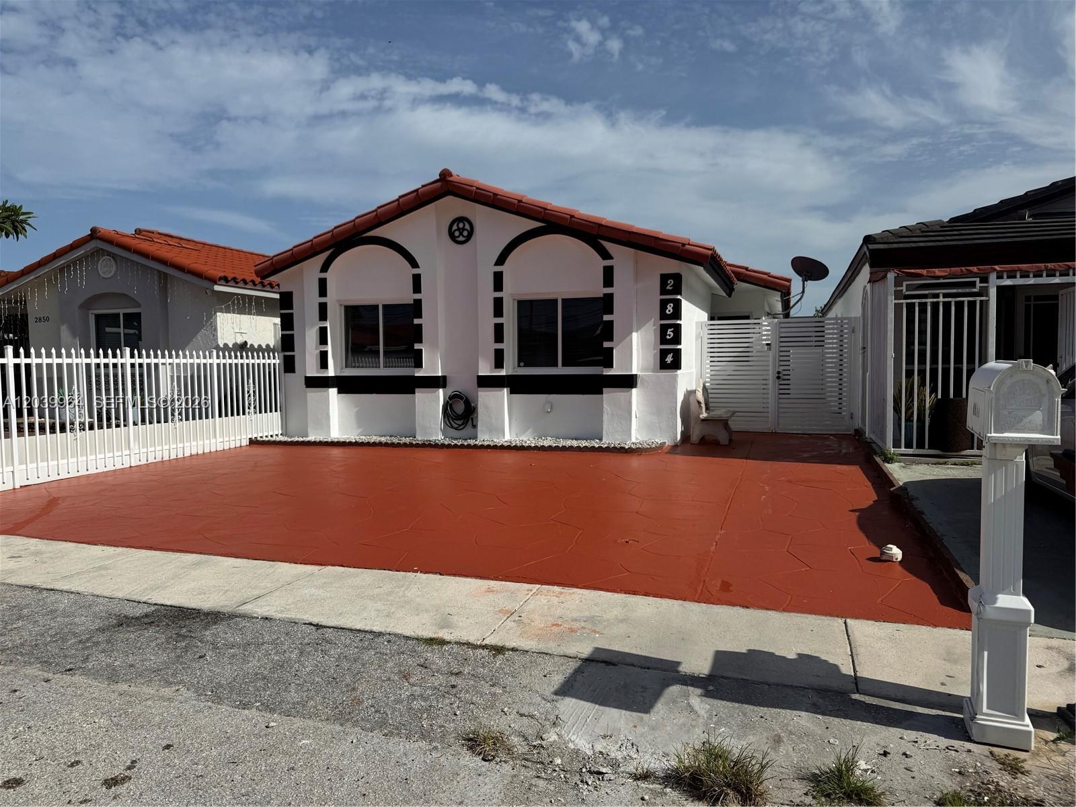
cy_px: 404
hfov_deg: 71.6
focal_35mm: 24
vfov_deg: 56.8
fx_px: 746
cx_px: 538
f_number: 1.78
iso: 80
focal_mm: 6.76
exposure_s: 1/11905
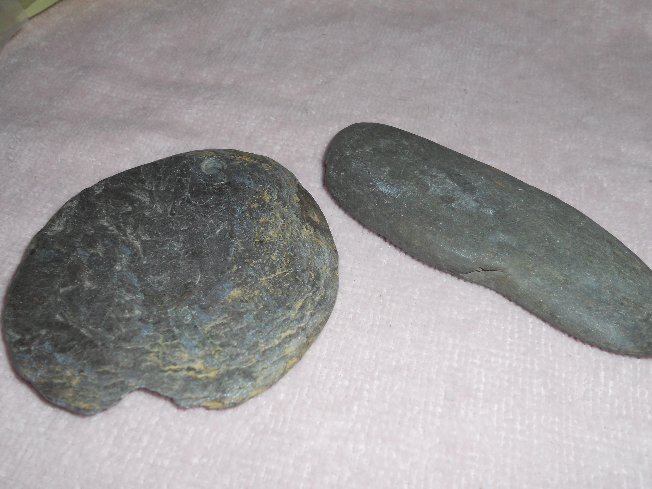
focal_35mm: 32
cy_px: 244
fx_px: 603
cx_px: 326
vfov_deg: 44.2
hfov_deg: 56.8
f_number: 8.8
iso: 80
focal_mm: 5.8
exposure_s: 1/25
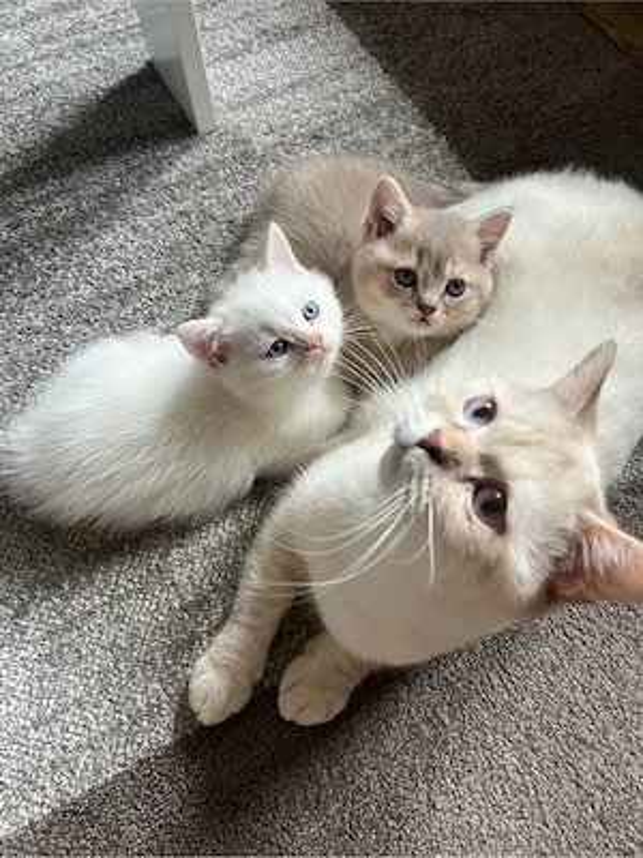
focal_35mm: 26
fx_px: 644
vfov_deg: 67.3
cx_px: 322
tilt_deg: -66.0
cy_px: 429
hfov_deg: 53.1
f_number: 1.5
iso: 125
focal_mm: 5.7
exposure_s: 1/74
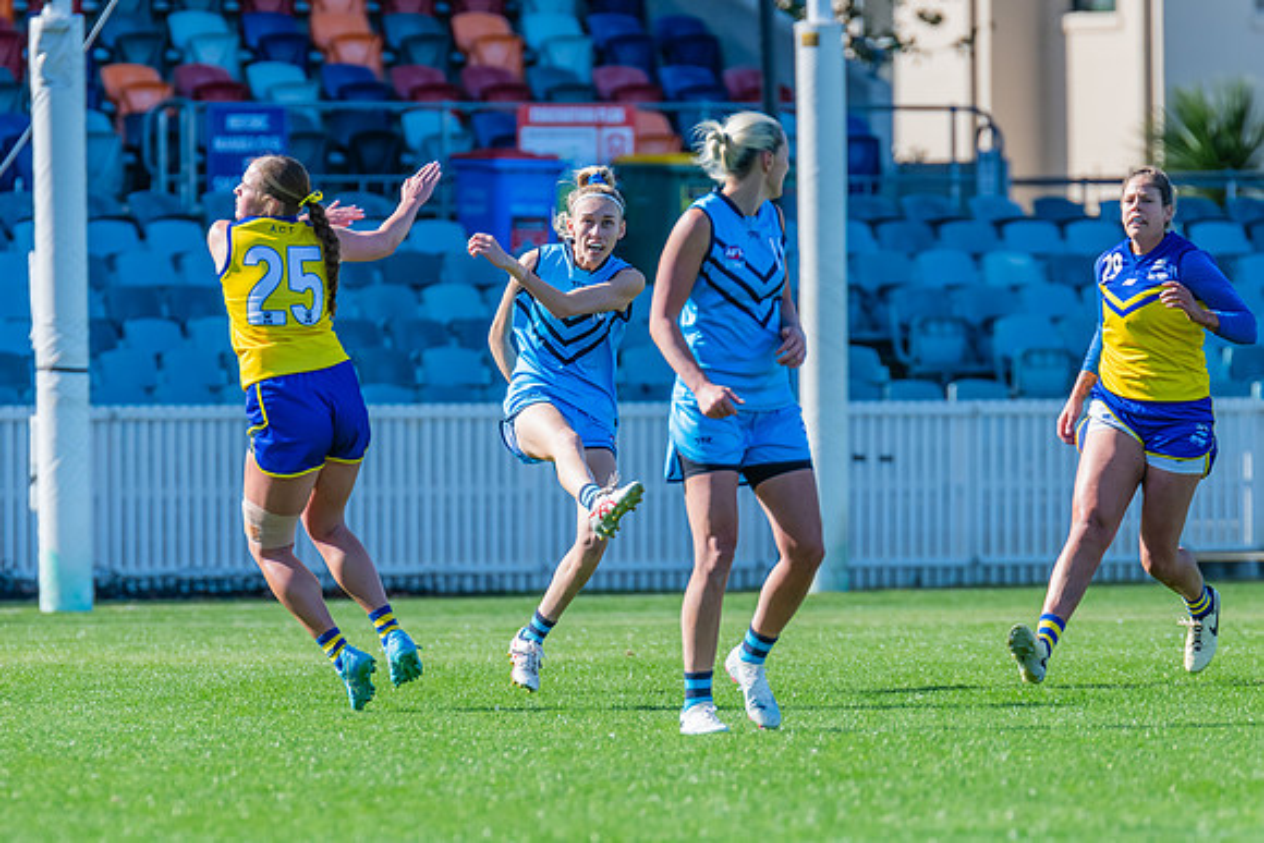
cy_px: 392
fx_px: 18600
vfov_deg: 2.6
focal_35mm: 530
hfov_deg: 3.9
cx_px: 506
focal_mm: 420
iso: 800
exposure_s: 1/1250
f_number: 7.1
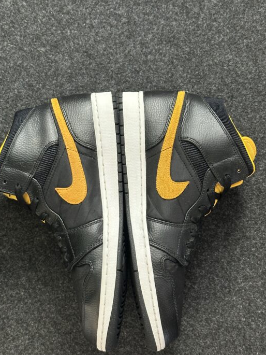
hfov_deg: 26.1
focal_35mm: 56
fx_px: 574
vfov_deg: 34.3
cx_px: 125
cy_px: 204
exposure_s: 1/34
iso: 400
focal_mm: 6.86
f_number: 1.78
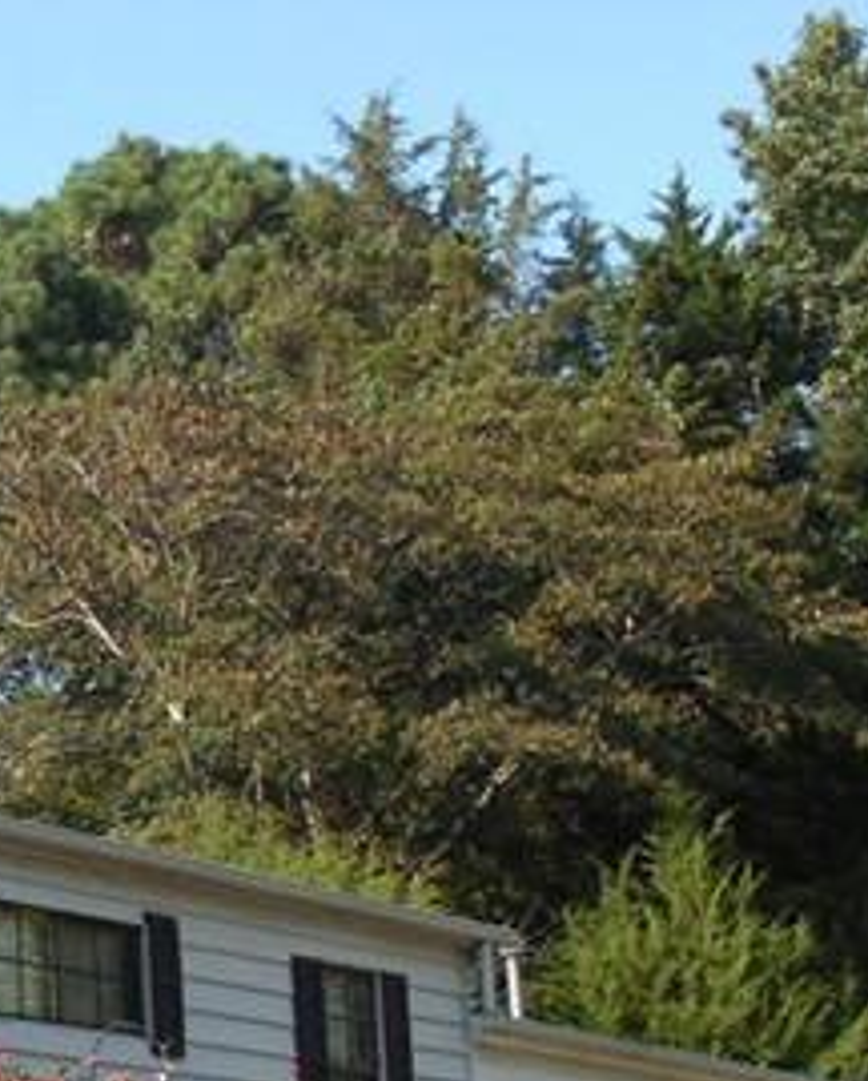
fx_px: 3685
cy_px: 1117
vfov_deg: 16.3
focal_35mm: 115
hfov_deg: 12.2
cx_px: -772
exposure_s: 1/640
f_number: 3.6
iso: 125
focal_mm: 5.6
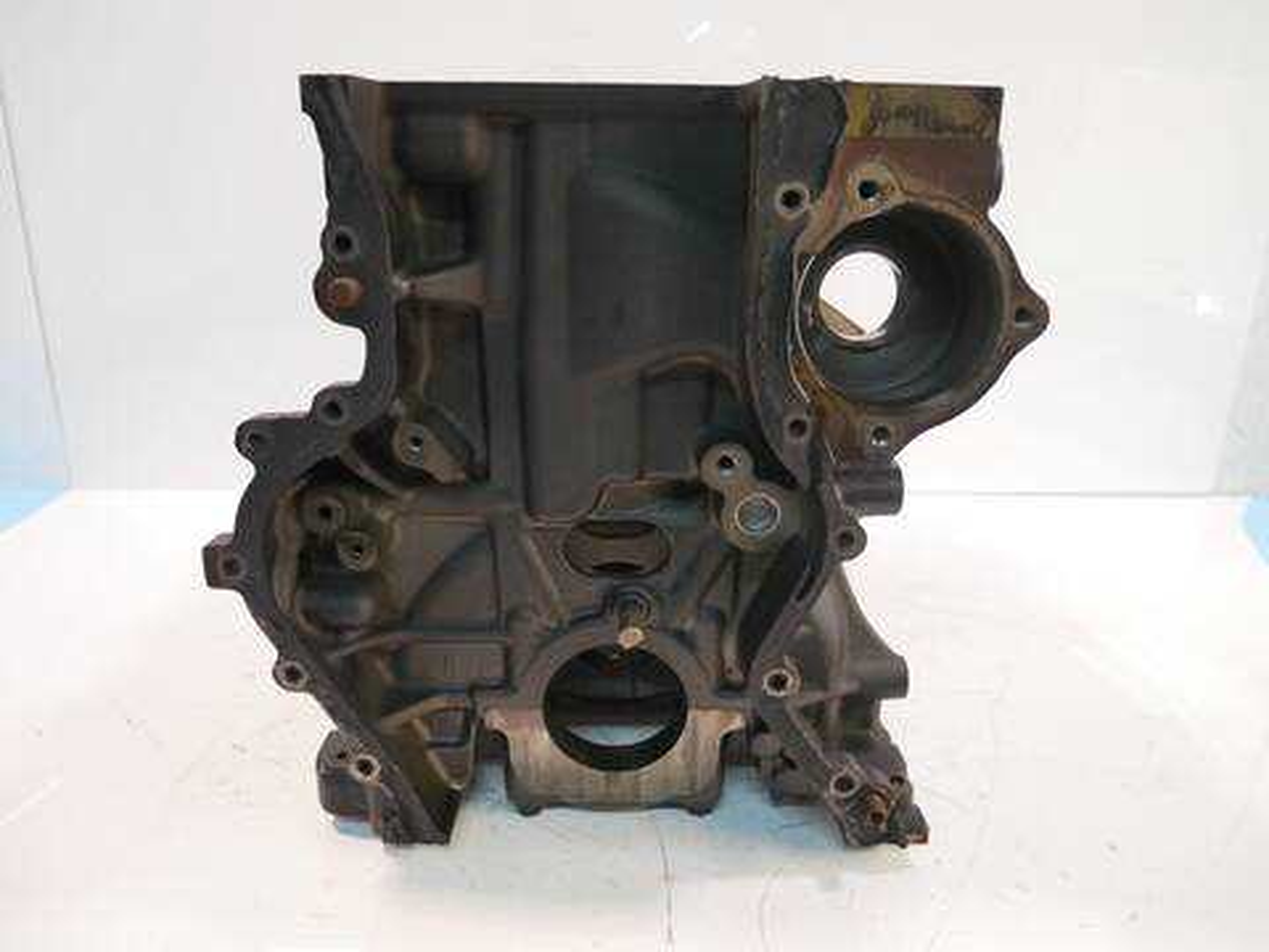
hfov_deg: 71.6
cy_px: 476
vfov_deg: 56.8
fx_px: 880
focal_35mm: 24
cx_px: 634
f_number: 3.5
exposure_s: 1/60
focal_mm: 12
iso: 1000
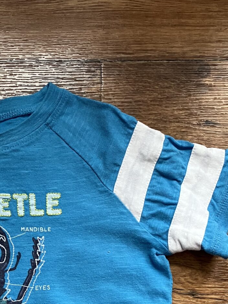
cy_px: 298
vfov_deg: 29.7
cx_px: -16
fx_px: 536
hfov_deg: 22.8
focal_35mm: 61
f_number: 1.8
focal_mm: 3.99
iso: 125
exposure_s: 1/60
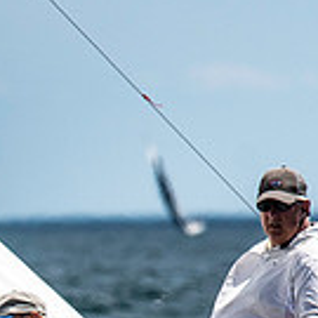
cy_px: 385
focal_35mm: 1640
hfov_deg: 1.1
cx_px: -64
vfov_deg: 1.1
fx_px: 17045
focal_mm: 300
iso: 320
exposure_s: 1/4000
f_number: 5.6
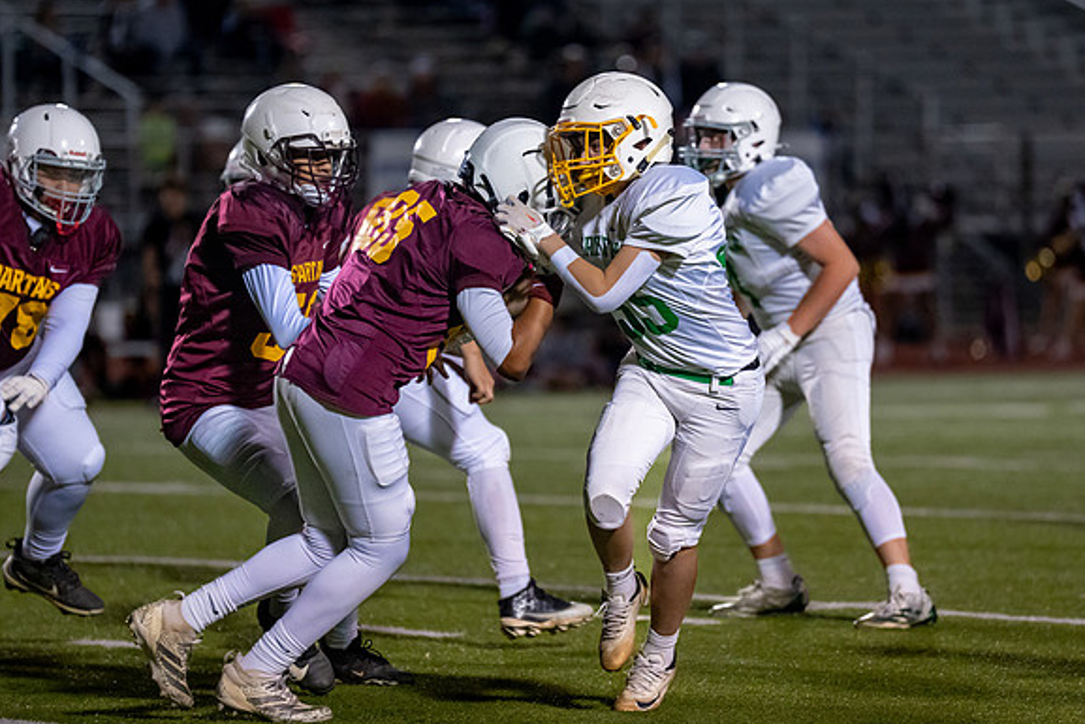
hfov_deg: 7.5
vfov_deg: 5.0
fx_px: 8229
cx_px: 591
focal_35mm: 273
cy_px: 363
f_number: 2.8
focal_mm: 200
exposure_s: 1/1250
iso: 4000
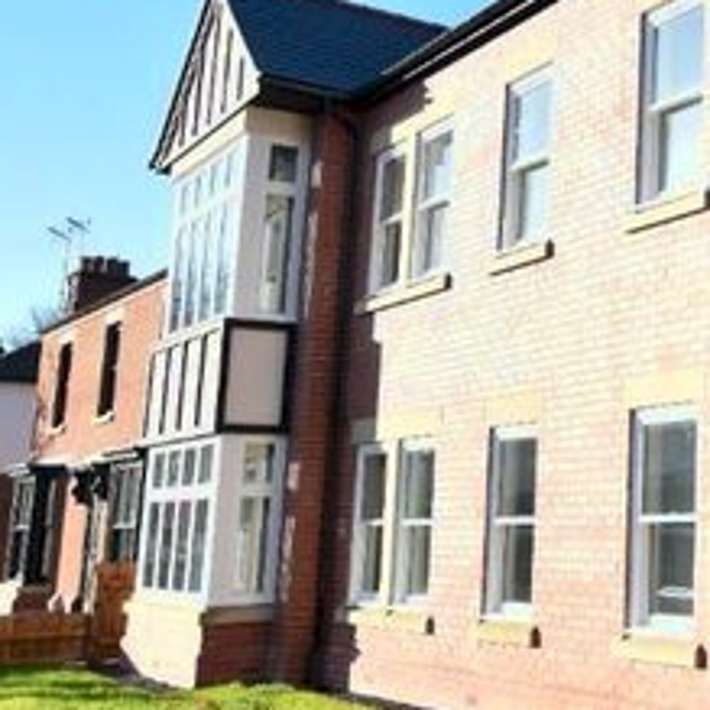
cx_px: 966
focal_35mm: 57
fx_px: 1323
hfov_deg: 25.2
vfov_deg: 29.9
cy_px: 248
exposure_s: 1/400
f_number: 3.5
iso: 100
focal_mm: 14
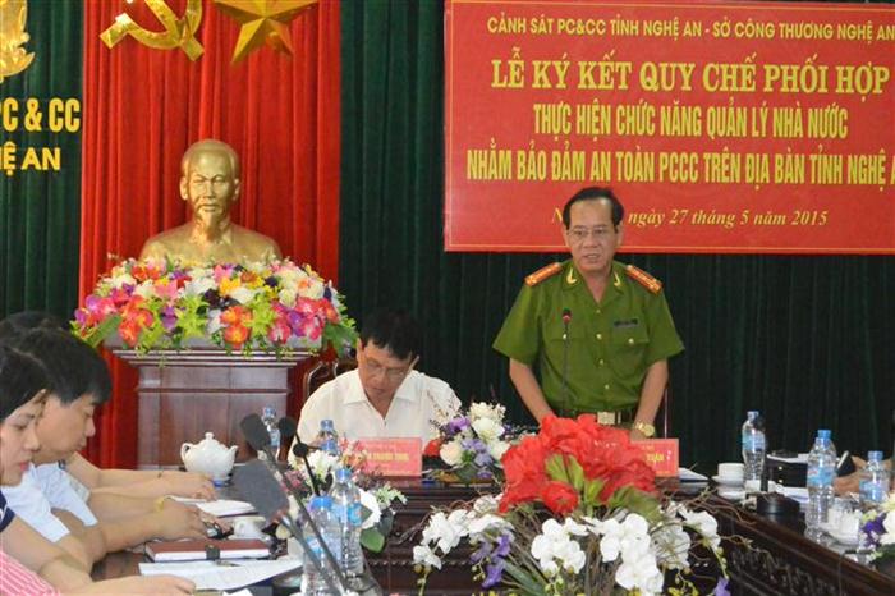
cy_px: 298
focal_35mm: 81
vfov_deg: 16.8
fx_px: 2013
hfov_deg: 25.1
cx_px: 448
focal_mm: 30
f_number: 5.6
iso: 3200
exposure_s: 1/60
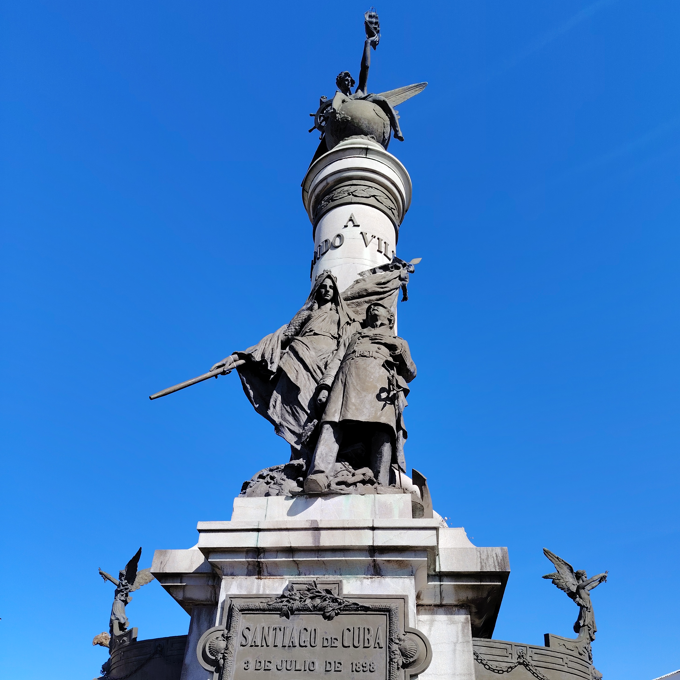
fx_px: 645
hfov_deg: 55.6
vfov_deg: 55.4
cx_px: 345
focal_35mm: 29
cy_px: 388
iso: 100
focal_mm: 5.25
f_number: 1.75
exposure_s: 1/933
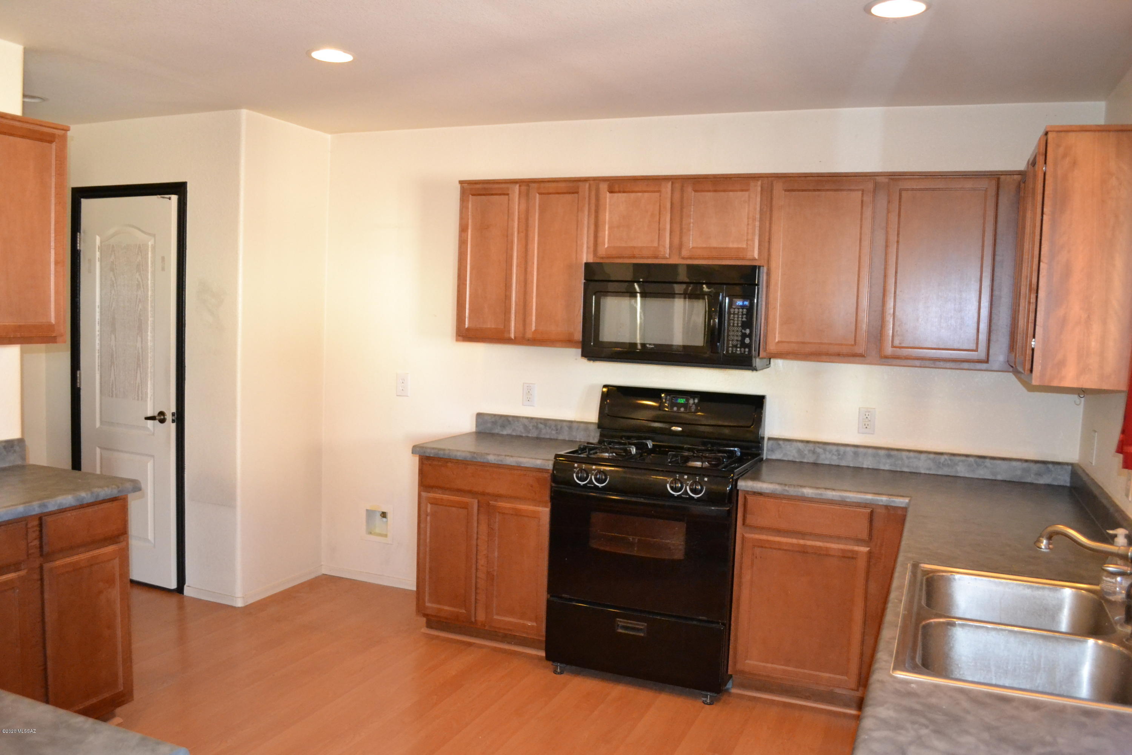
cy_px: 378
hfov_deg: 67.4
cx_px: 566
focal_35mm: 27
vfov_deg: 47.9
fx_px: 849
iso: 2800
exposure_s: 1/60
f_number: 3.5
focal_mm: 18
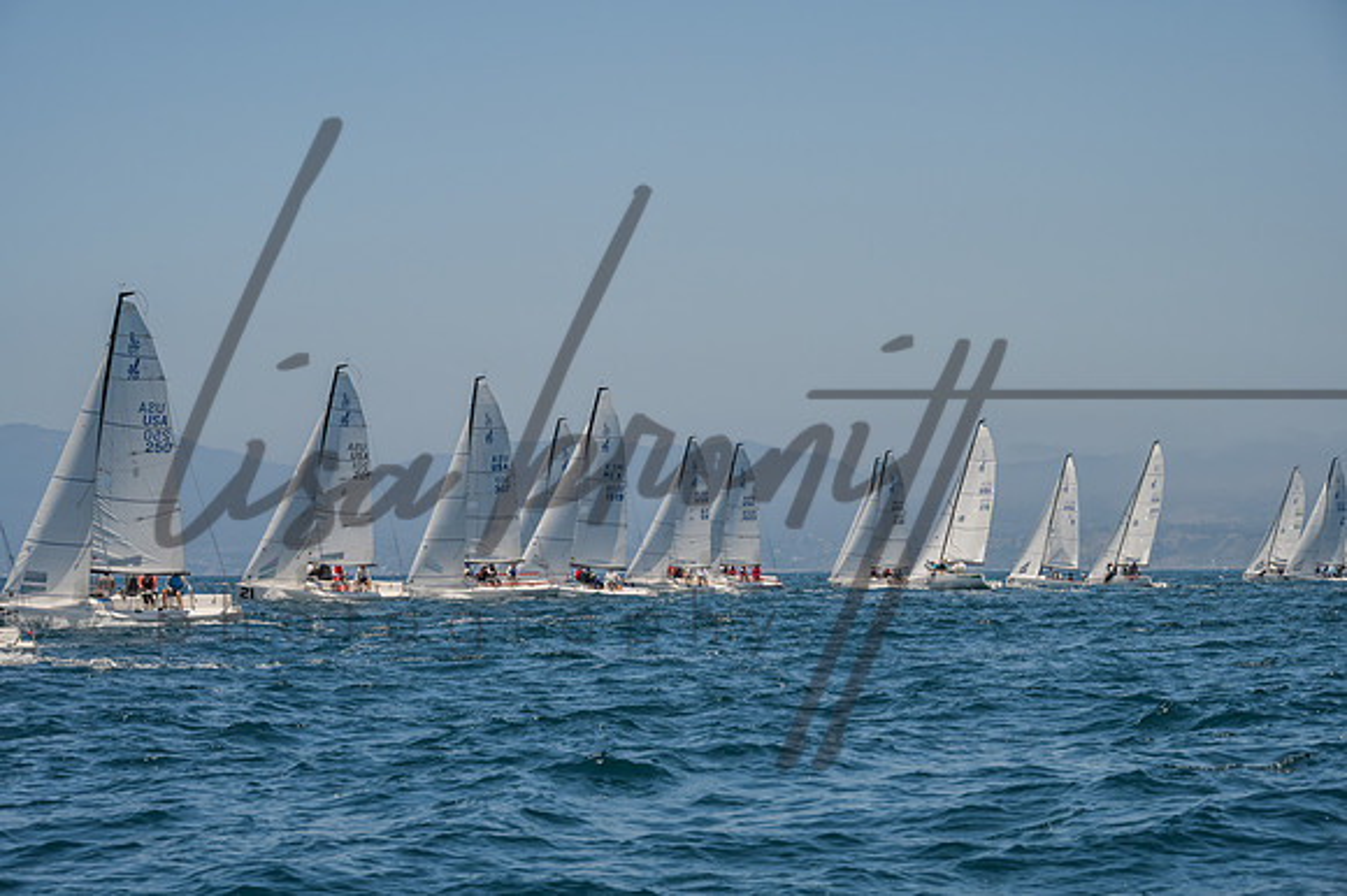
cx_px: 656
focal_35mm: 92
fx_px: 3442
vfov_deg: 14.8
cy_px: 447
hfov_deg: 22.1
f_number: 9
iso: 640
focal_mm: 88
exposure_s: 1/1000
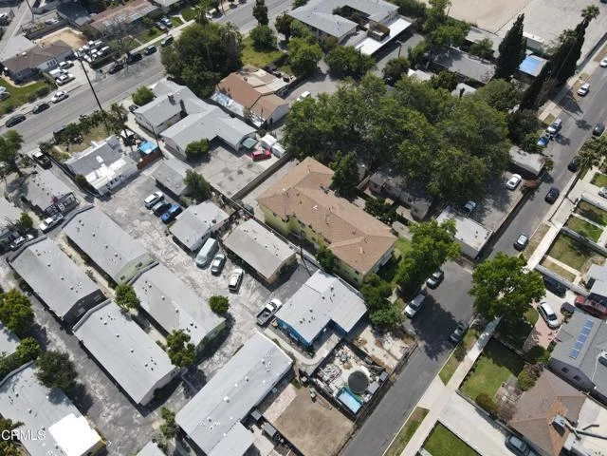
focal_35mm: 24
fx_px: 421
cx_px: 304
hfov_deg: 71.6
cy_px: 228
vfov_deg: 56.8
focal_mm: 4.5
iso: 100
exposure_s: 1/640
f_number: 2.8
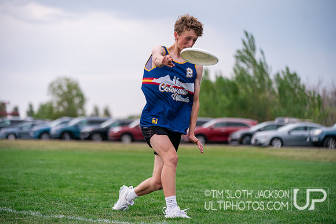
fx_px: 1083
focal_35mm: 116
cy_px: 112
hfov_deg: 17.6
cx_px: 168
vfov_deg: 11.8
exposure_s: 1/5000
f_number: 2.8
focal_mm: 116
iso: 1250
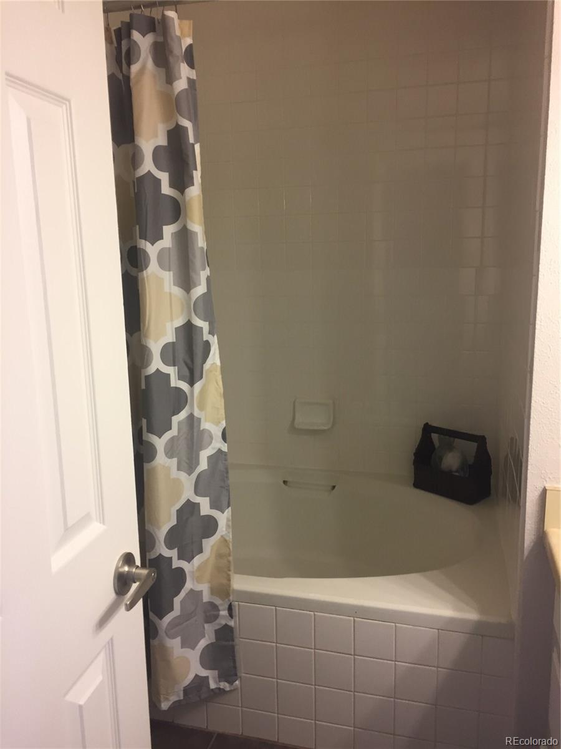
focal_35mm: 29
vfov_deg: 61.7
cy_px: 374
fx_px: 627
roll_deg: +0.6
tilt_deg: -11.7
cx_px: 280
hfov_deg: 48.2
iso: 64
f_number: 2.2
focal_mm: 4.15
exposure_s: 1/30
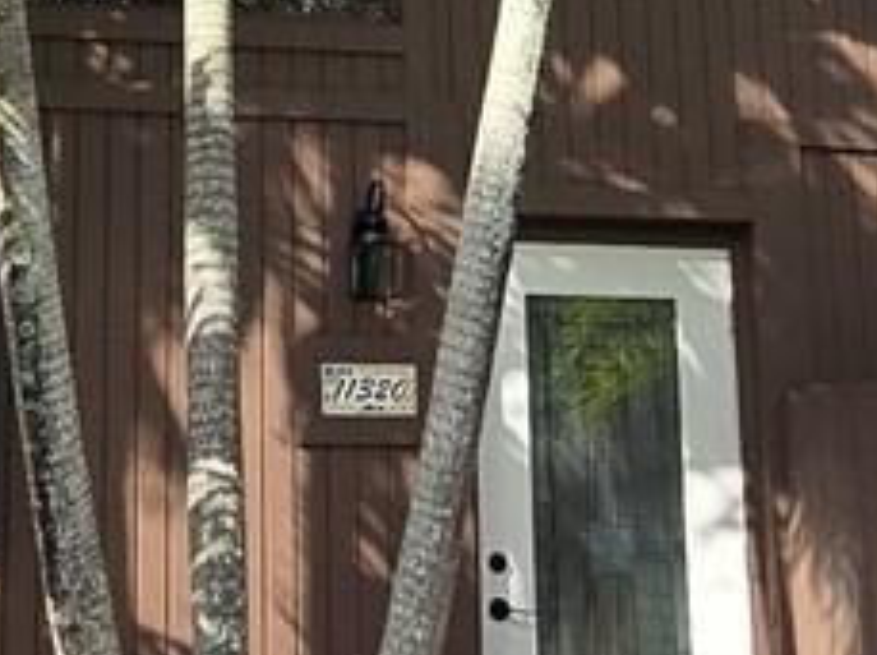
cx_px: 157
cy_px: -111
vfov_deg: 15.6
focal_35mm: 91
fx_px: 2302
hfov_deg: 21.3
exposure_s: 1/1677
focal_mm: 2.2
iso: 50
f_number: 2.2
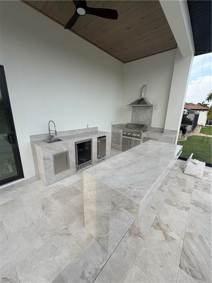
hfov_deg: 85.7
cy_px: 142
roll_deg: -1.7
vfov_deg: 102.1
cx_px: 106
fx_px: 114
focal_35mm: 14
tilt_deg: -16.6
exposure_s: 1/502
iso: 40
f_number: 2.2
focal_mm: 2.22
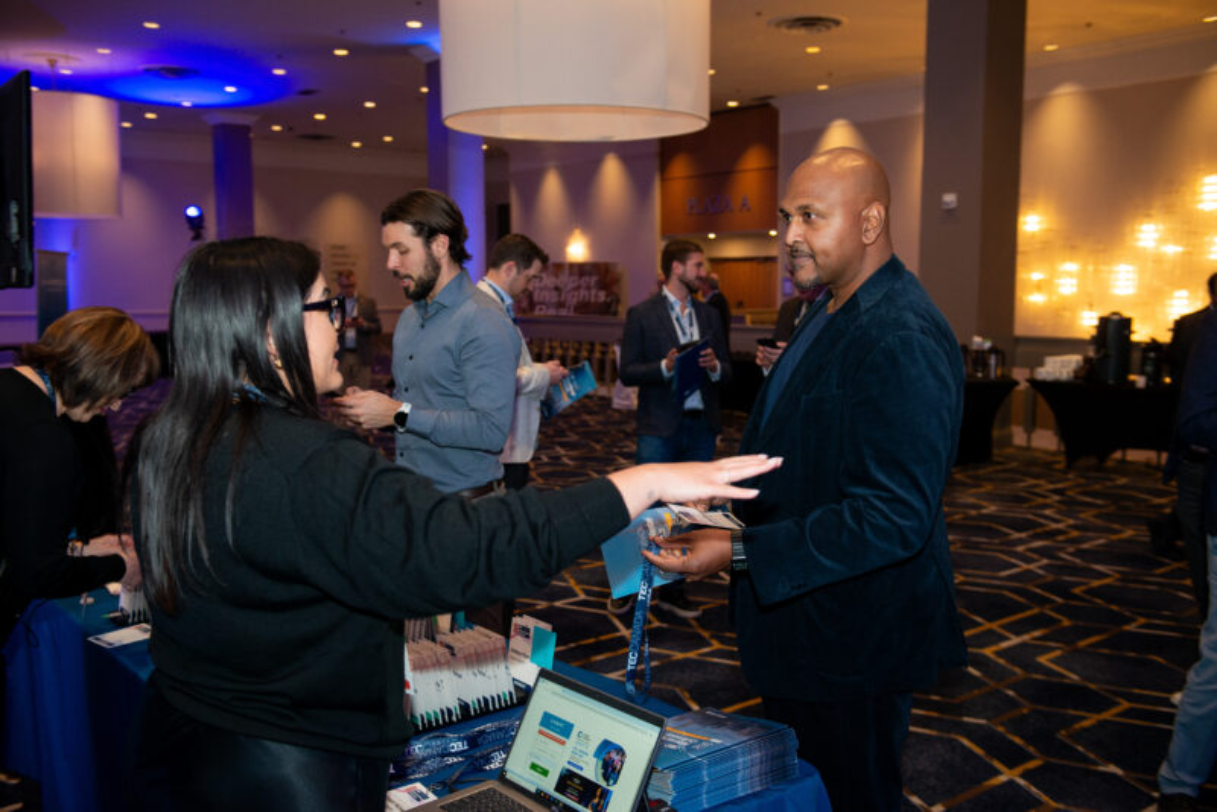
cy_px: 406
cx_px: 608
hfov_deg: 55.8
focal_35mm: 34
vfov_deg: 38.9
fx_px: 1150
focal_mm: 34
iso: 800
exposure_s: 1/100
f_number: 4
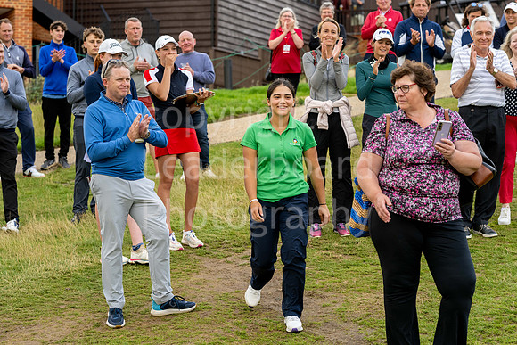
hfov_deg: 21.4
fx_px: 1366
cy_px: 176
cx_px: 278
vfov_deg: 14.4
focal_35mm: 95
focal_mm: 85
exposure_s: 1/500
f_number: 4
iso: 400
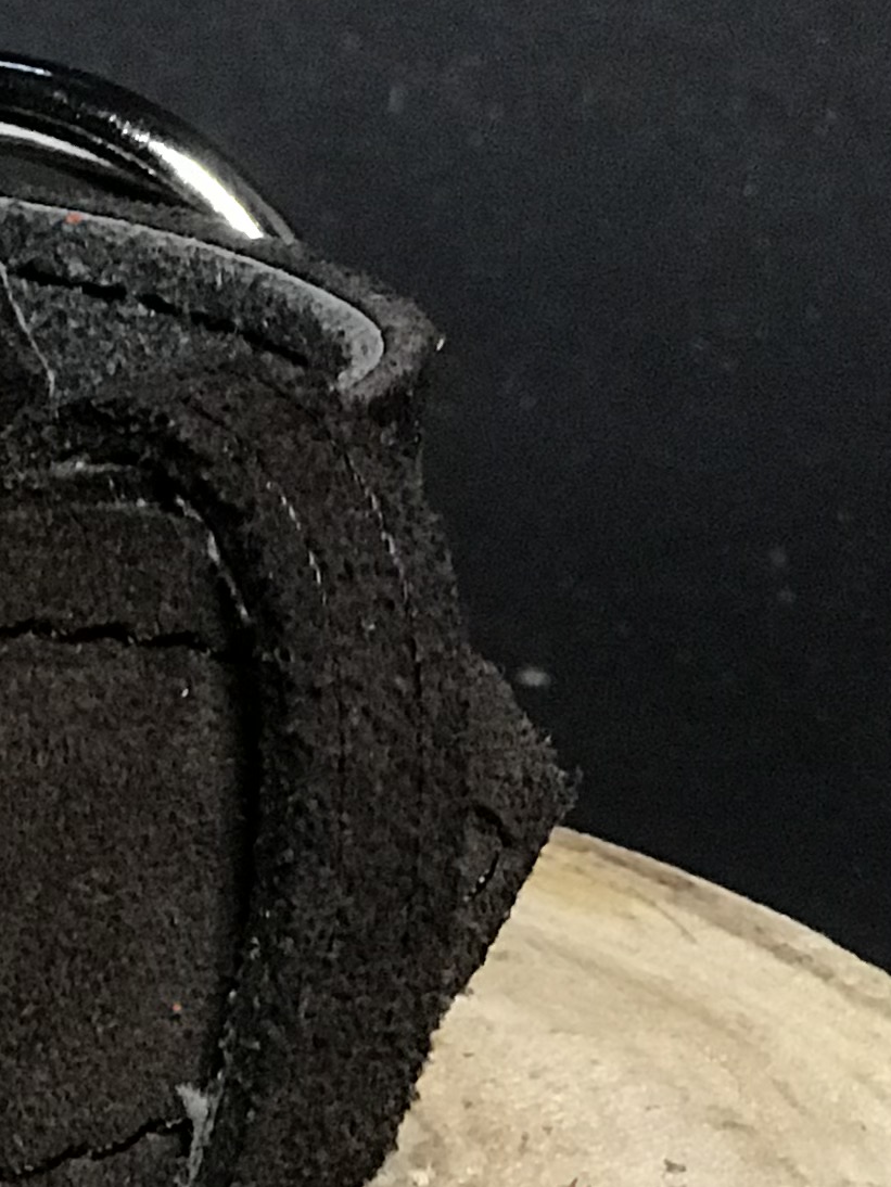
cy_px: 1245
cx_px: -955
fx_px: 7204
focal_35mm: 210
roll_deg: -3.0
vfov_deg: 9.3
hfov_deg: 6.8
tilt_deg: -19.2
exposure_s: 1/50
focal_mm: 6.6
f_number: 2.8
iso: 400
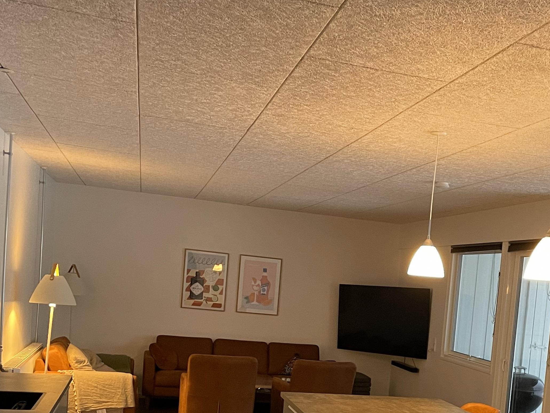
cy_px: 365
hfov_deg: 36.5
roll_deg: -4.9
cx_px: 419
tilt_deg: -4.5
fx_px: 810
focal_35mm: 51
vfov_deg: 27.6
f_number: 1.6
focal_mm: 4.2
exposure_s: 1/50
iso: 320
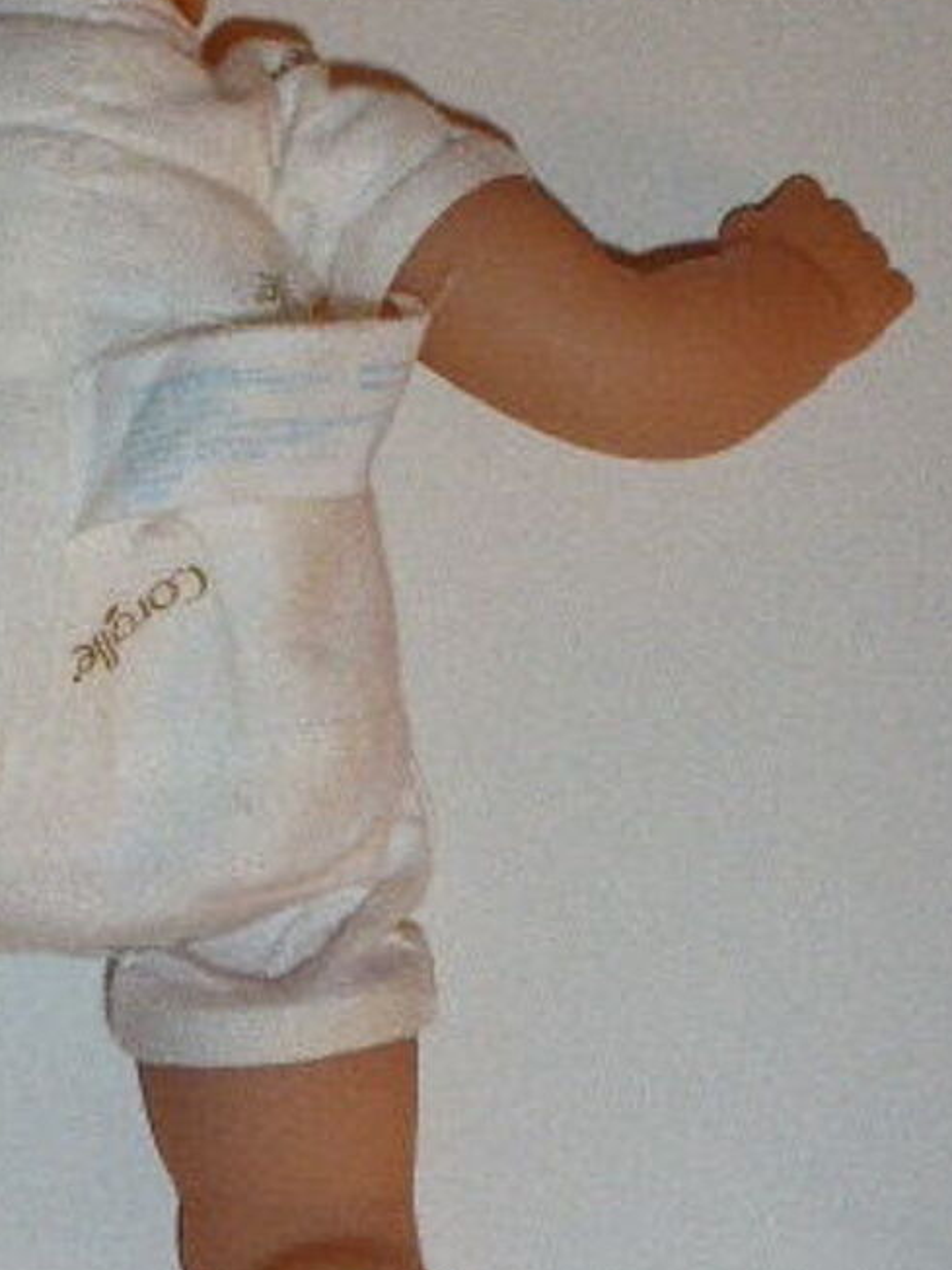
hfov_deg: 15.5
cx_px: 37
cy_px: 459
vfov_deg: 20.8
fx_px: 3447
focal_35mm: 94
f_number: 4.1
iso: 500
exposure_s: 1/60
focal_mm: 7.9
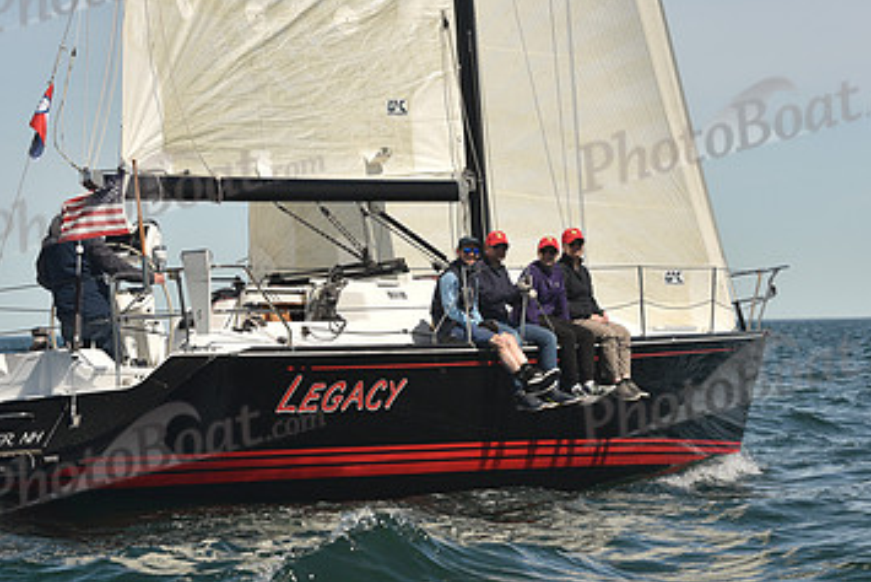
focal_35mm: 139
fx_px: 3364
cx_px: 454
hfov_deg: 14.8
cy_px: 291
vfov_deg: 9.9
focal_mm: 85
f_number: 8
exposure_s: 1/640
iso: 250
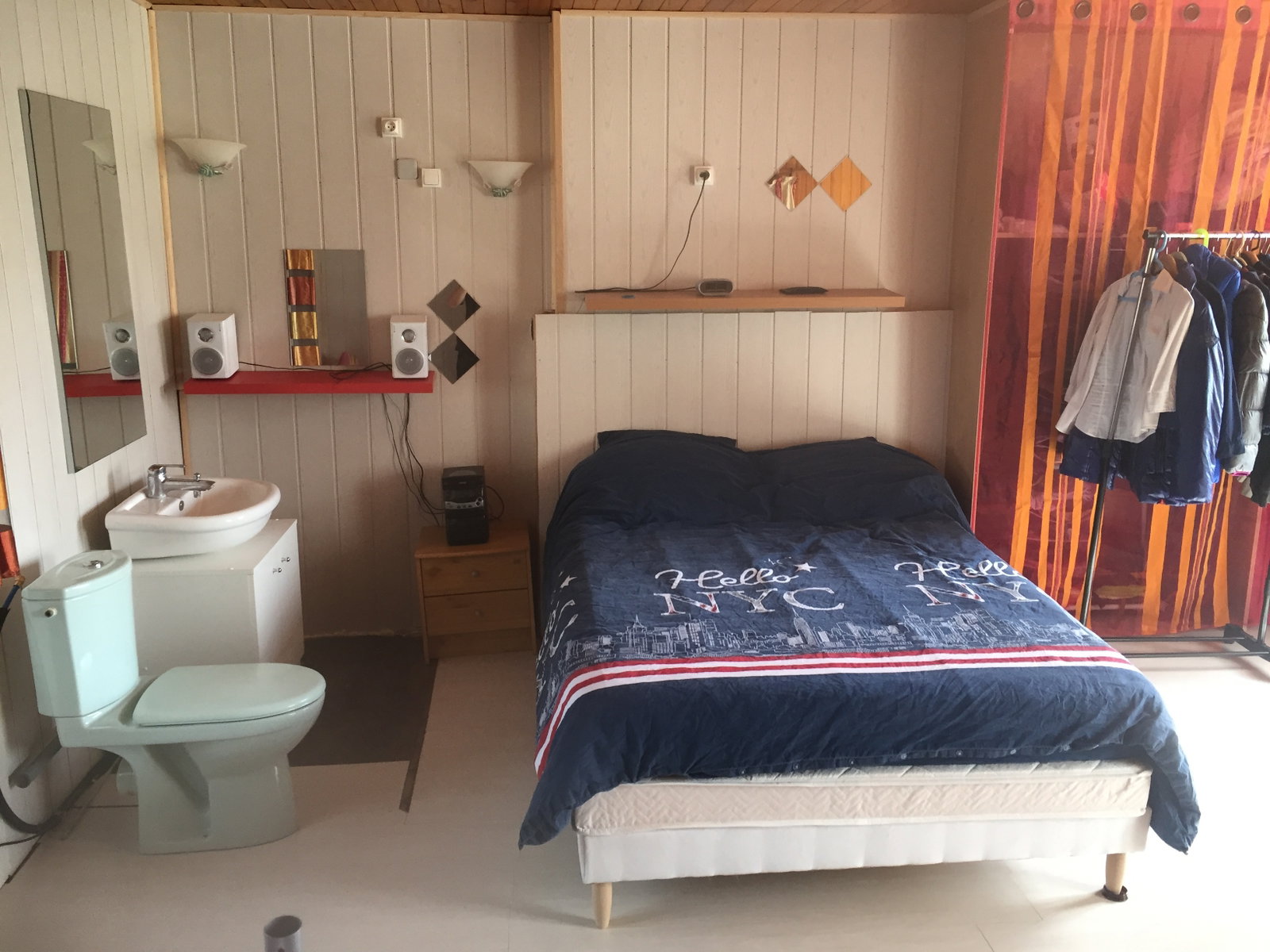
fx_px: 1064
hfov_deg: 61.7
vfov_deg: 48.2
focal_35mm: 29
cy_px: 476
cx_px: 635
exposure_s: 1/33
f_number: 2.2
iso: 50
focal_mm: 4.15
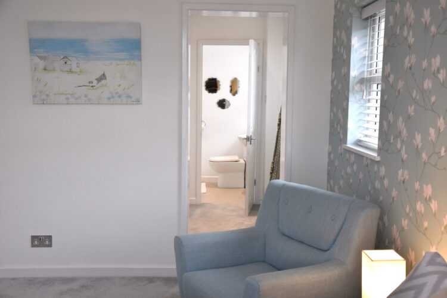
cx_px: 224
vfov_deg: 31.9
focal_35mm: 42
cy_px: 149
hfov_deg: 46.4
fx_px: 521
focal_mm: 28
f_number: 6.3
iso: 800
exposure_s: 1/160
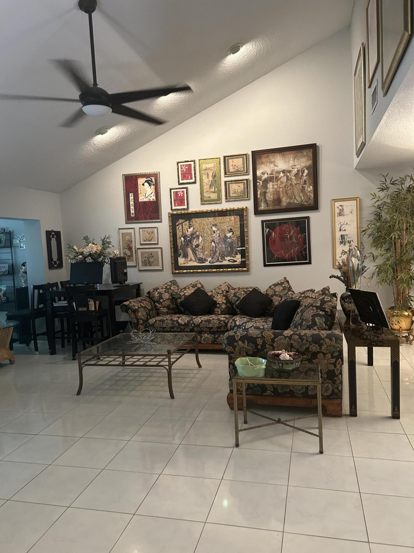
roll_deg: +2.6
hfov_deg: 53.1
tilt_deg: -3.3
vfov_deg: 67.3
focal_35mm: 26
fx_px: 415
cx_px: 207
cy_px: 276
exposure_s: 1/60
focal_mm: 5.7
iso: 320
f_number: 1.5
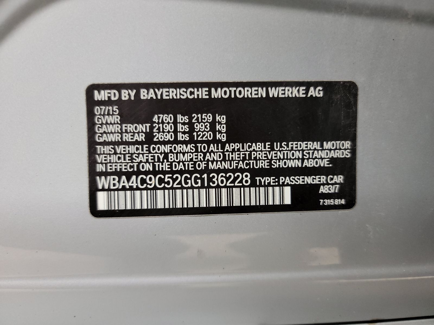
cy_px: 162
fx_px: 301
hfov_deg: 71.6
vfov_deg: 56.8
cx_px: 217
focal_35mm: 24
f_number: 1.8
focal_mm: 6.7
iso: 600
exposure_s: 1/59
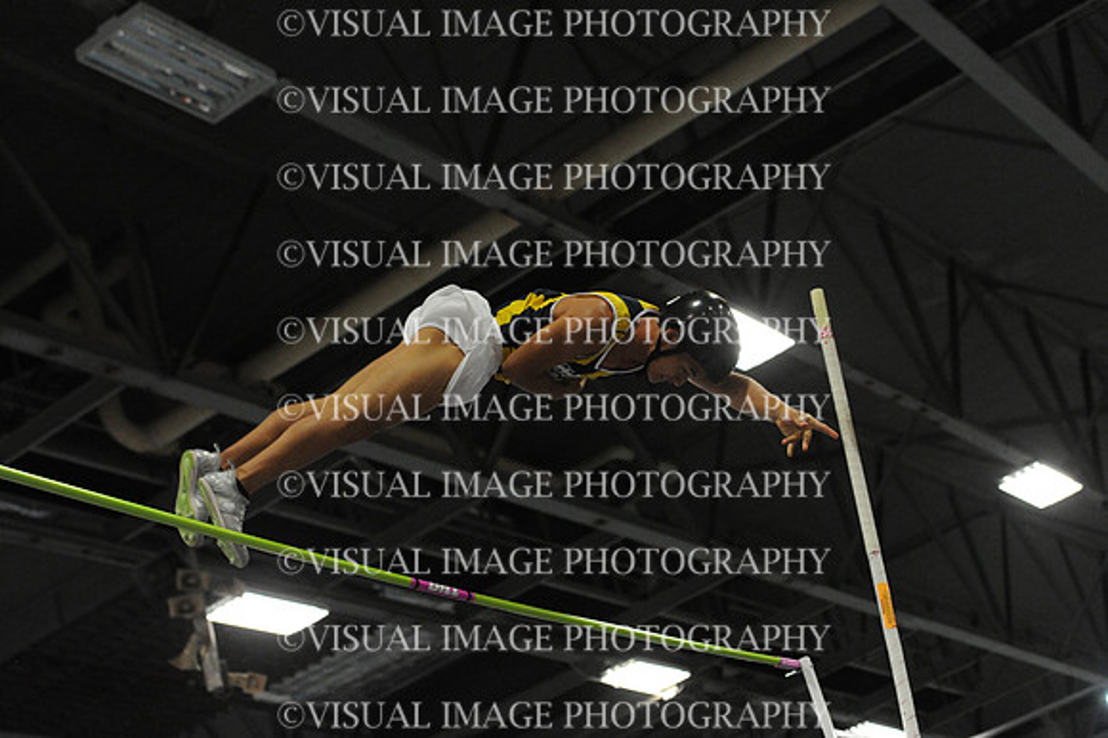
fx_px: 2153
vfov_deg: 19.4
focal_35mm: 70
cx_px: 554
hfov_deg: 28.9
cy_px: 369
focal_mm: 70
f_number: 3.5
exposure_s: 1/640
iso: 10000
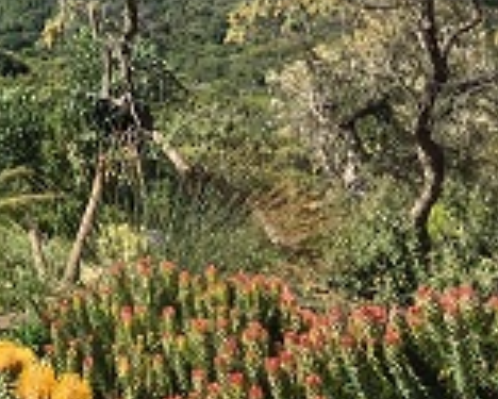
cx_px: -230
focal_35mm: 89
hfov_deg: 19.1
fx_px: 1313
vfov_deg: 16.8
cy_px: -26
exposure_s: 1/1130
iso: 32
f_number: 2.2
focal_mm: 4.15
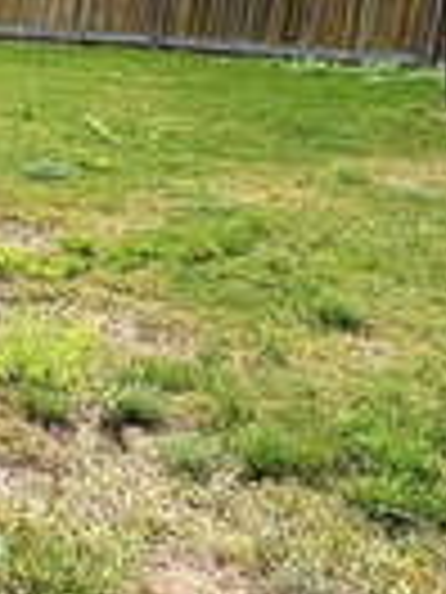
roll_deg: -3.3
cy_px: 68
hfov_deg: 18.0
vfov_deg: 29.5
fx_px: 1082
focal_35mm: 63
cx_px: -383
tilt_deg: -11.9
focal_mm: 1.57
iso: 32
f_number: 1.8
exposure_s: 1/896
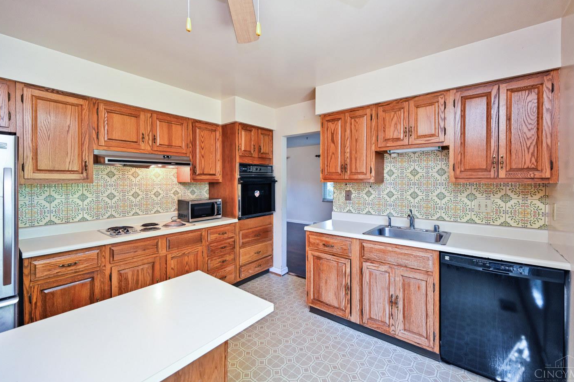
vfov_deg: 77.3
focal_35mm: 15
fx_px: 239
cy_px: 183
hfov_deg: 100.4
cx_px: 290
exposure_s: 1/60
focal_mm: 14
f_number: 4
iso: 500
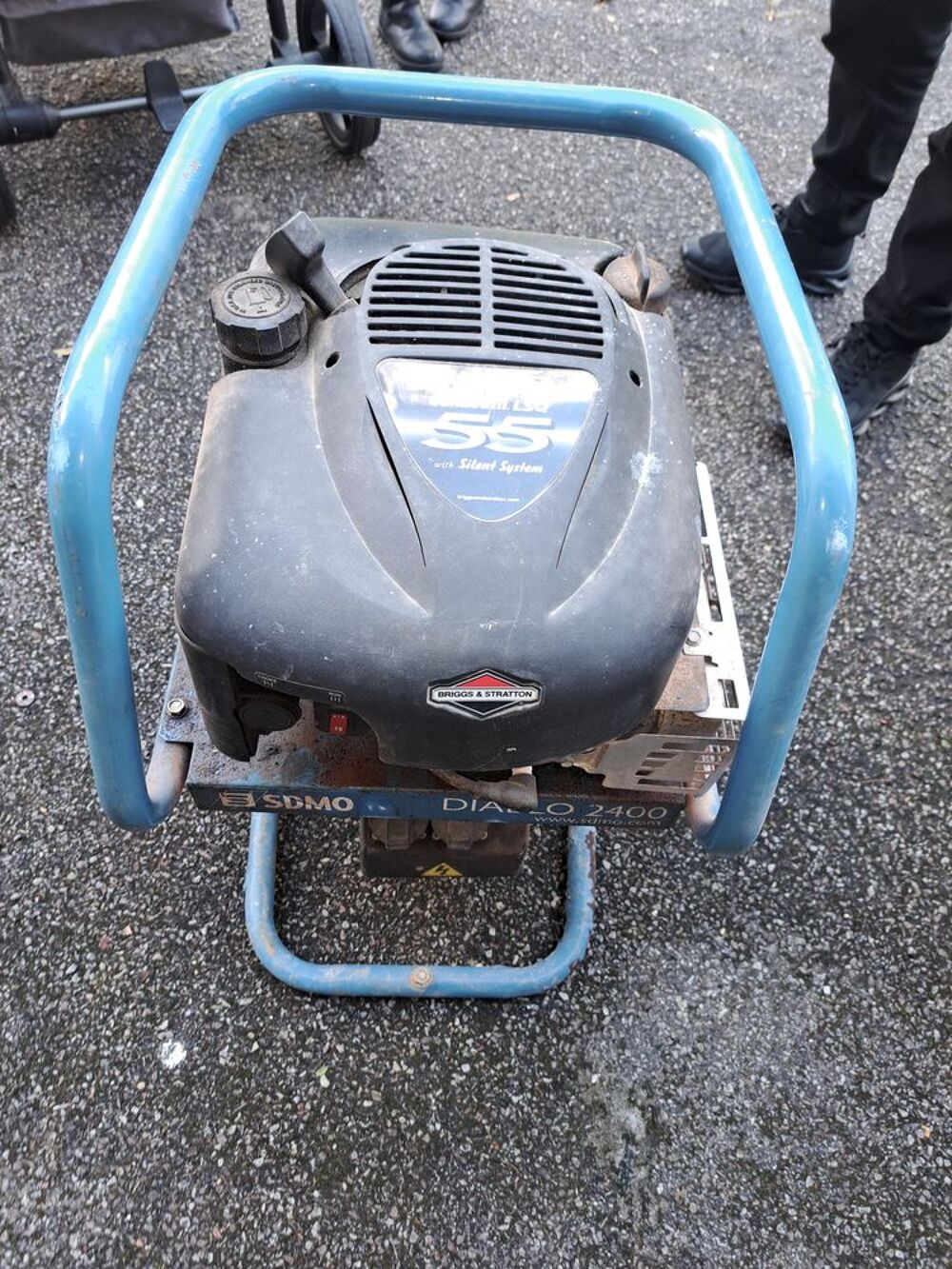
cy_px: 634
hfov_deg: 56.8
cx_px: 476
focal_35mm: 24
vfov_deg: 71.6
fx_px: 880
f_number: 1.8
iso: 50
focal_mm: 5.23
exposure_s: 1/50
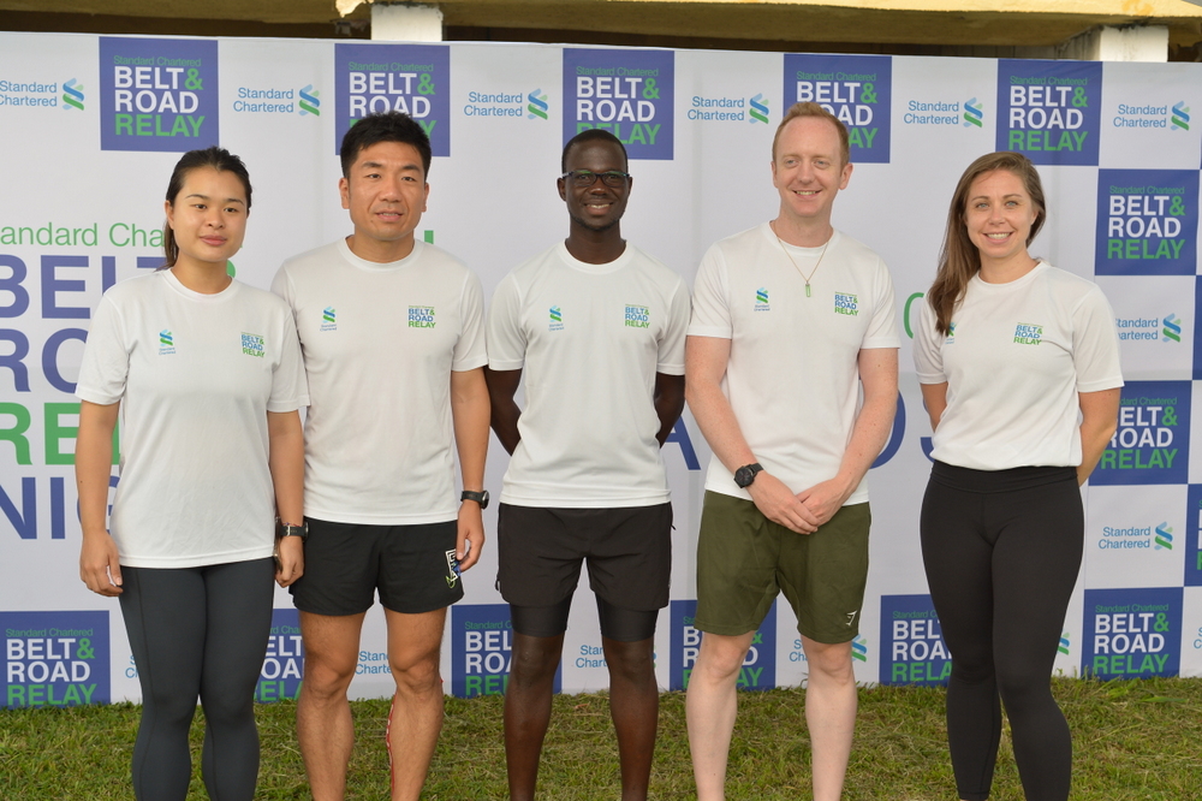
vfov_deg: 29.2
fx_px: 1535
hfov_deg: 42.8
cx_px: 601
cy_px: 400
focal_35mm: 46
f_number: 5.6
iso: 400
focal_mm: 46
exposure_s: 1/100
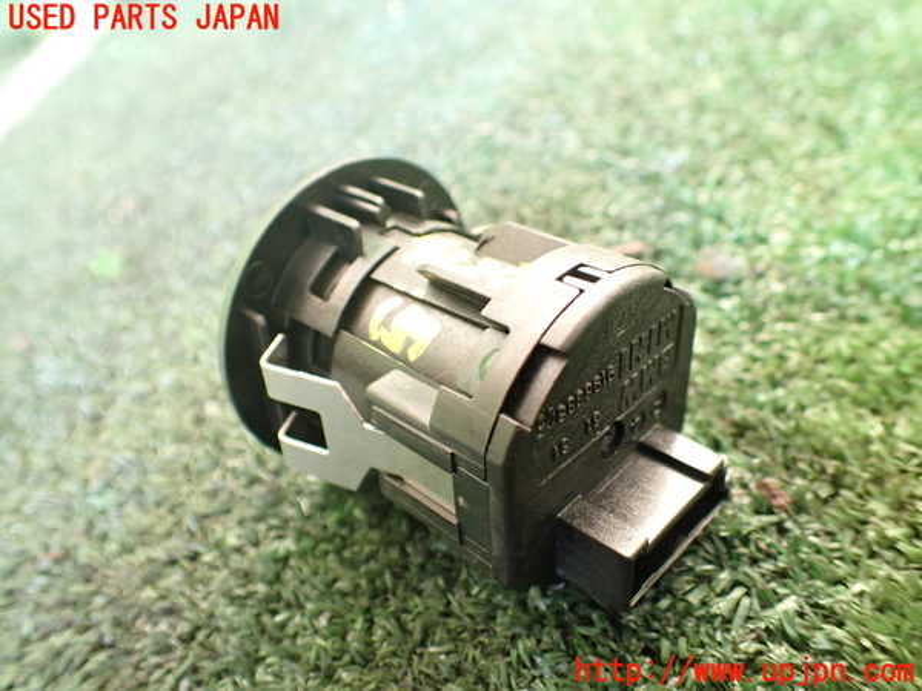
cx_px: 461
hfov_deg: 60.0
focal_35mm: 30
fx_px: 799
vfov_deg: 46.8
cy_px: 346
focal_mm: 5.4
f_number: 2.3
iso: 640
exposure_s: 1/125
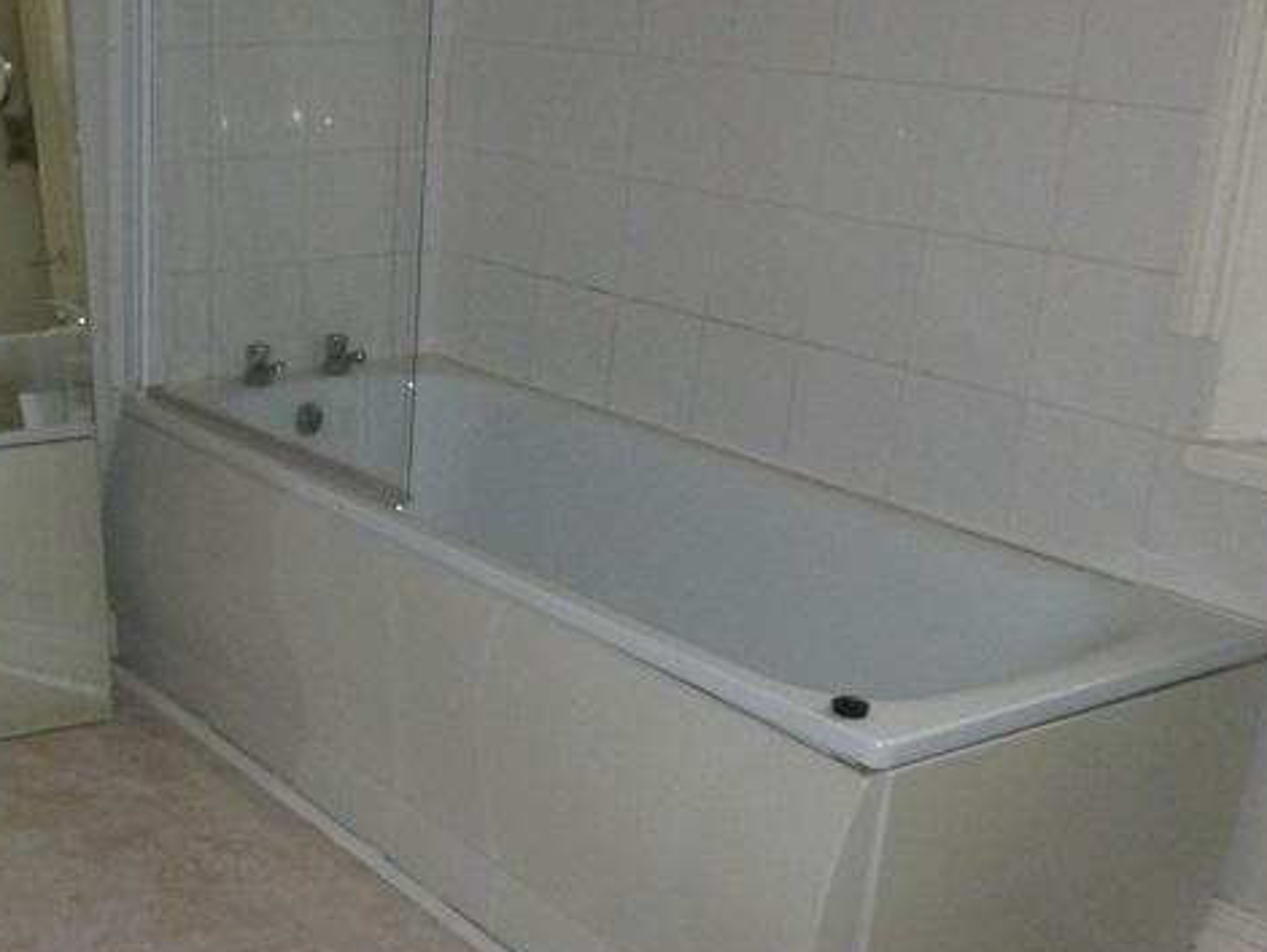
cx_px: 97
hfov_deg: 36.2
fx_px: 1794
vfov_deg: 29.7
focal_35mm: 49
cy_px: 531
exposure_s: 1/250
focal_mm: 4.3
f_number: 3.3
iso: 400
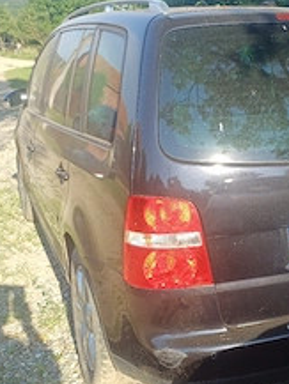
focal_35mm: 46
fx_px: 512
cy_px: 182
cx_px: 255
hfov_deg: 30.3
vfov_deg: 41.2
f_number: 1.8
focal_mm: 4.65
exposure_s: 1/400
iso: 50
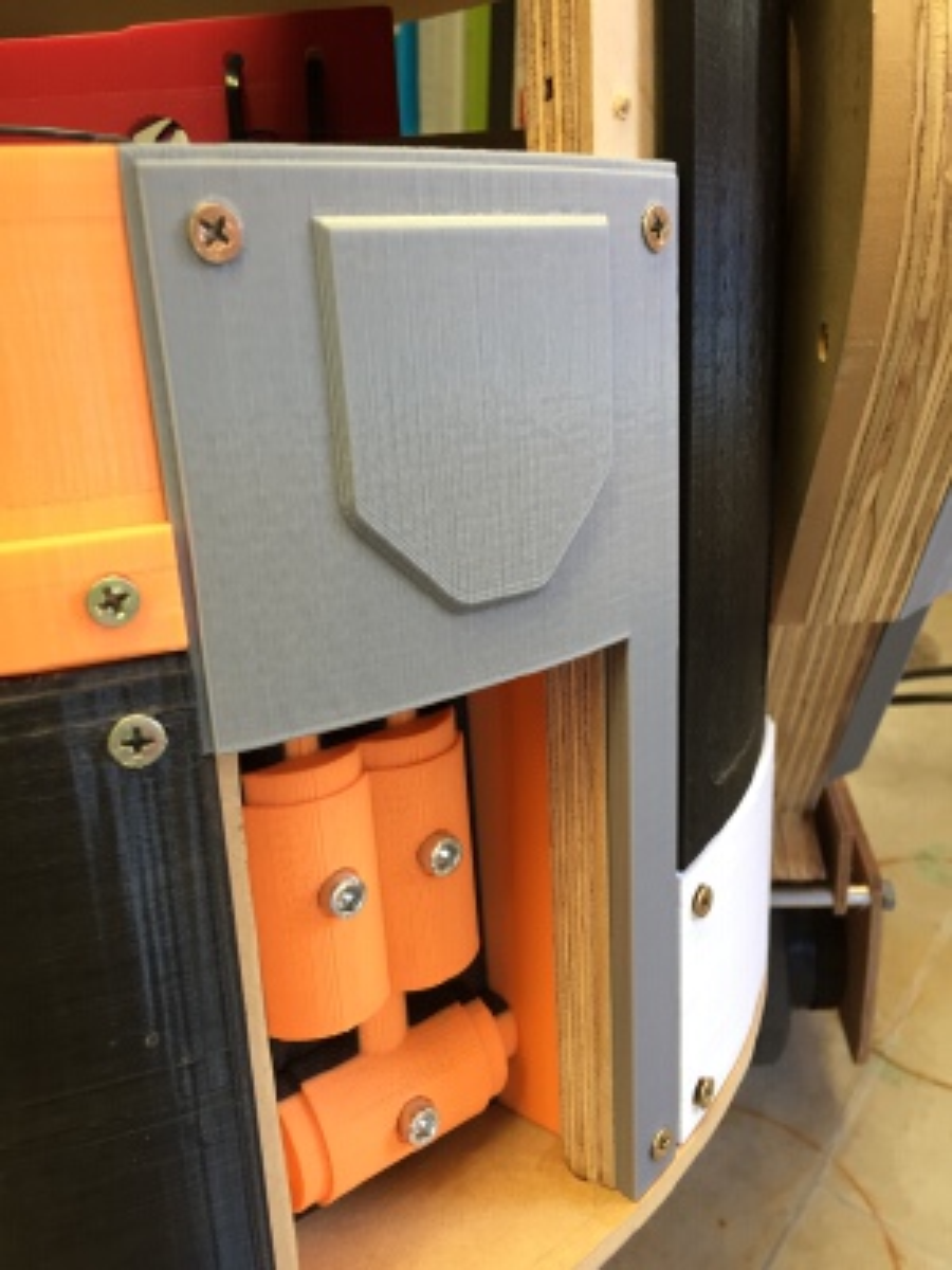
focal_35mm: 29
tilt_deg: -31.8
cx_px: 476
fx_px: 1063
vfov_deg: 61.7
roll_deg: +2.9
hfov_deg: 48.2
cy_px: 635
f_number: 2.2
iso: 80
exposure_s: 1/33
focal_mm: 4.15
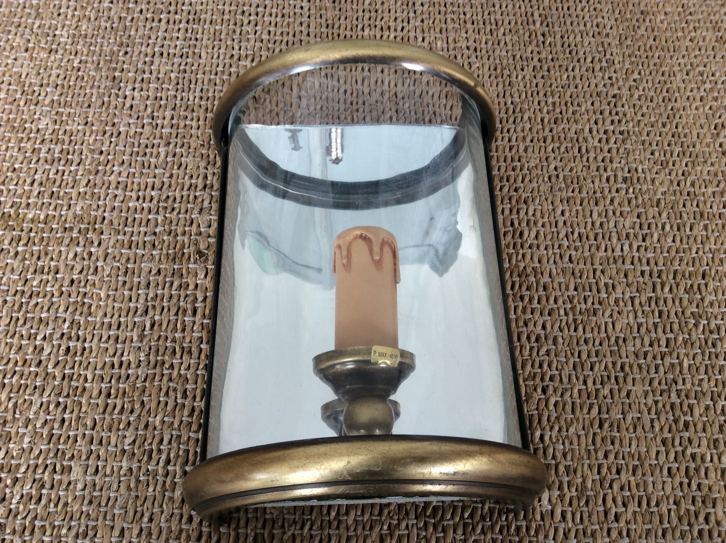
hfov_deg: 56.9
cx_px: 363
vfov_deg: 44.1
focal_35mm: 32
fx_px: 670
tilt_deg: -64.9
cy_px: 272
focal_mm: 3.3
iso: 40
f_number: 2.4
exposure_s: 1/25
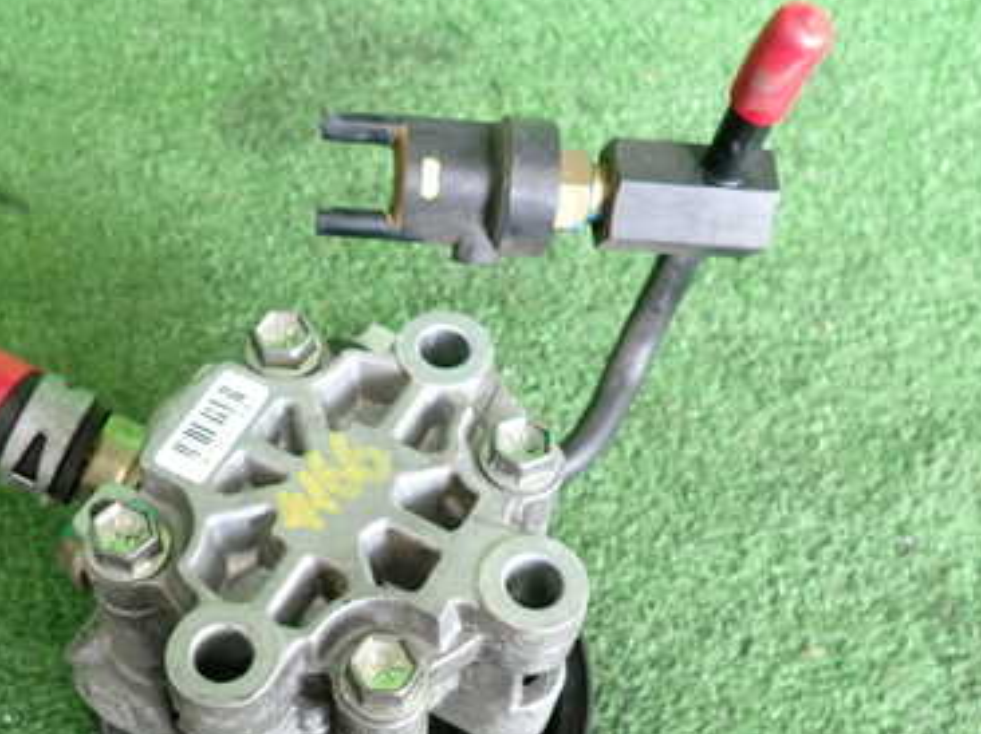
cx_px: 405
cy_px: 517
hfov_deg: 45.6
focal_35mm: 41
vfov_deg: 34.6
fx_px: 1161
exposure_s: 1/30
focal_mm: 4.5
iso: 250
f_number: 2
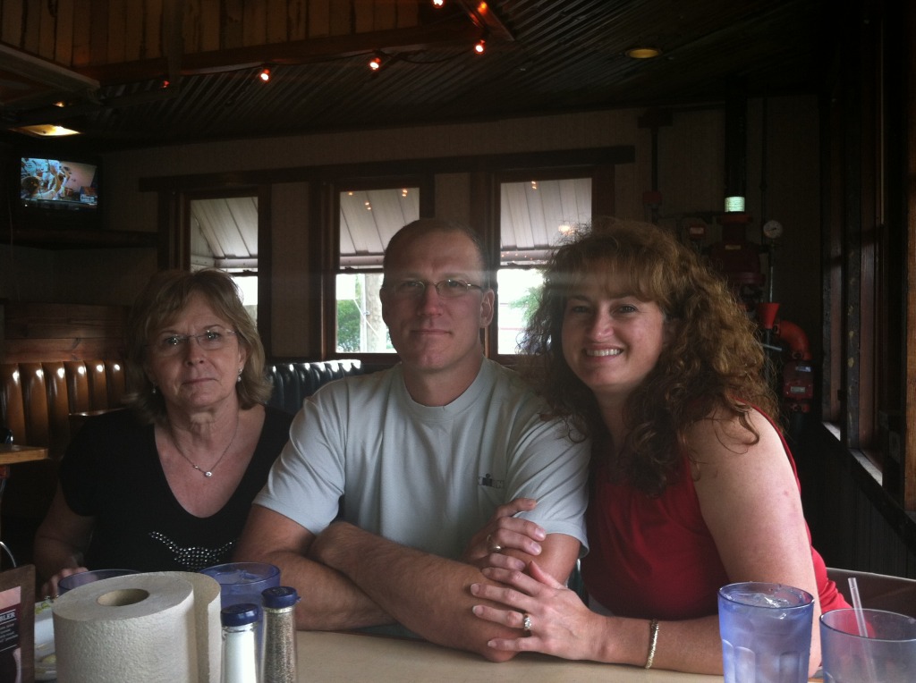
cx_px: 458
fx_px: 924
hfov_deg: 52.7
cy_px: 342
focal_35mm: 35
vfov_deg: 40.6
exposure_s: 1/19
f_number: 2.8
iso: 80
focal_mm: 3.85
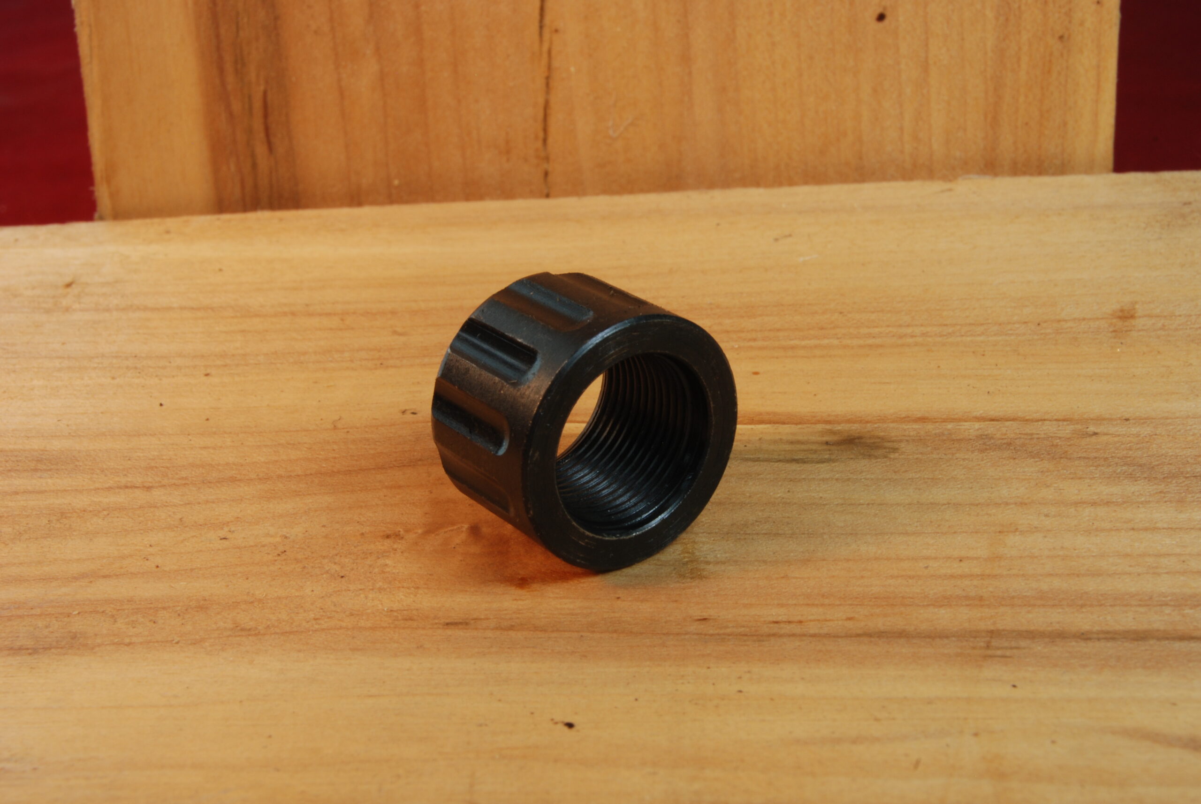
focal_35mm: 60
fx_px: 2004
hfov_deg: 33.4
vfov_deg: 22.7
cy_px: 402
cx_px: 600
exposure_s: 1/8
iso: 200
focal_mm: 40
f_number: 20
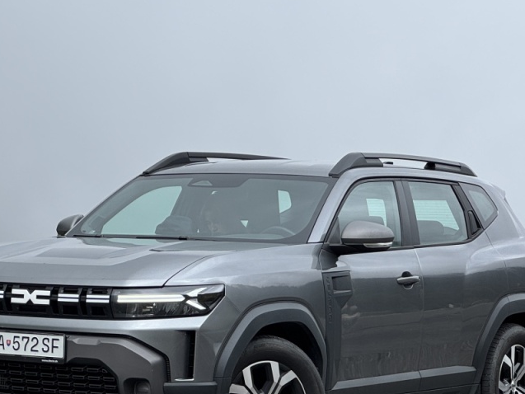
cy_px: 256
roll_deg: +0.5
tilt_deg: -1.8
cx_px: 149
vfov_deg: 10.2
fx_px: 2200
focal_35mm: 145
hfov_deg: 13.6
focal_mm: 9
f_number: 2.8
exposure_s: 1/428
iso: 25
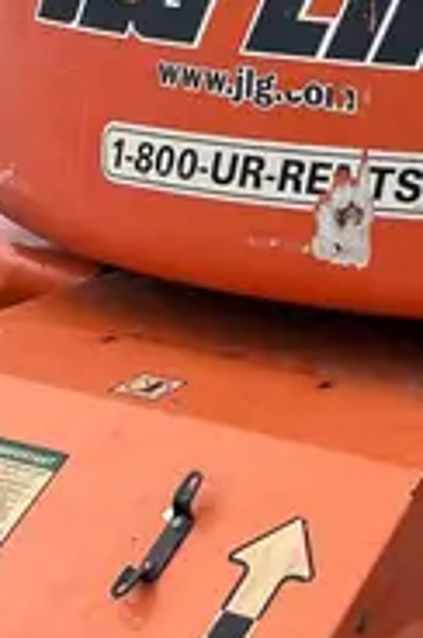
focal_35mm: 108
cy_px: -359
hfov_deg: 12.5
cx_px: 433
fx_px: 1911
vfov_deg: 16.9
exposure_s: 1/2123
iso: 50
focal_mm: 5.7
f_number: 1.5
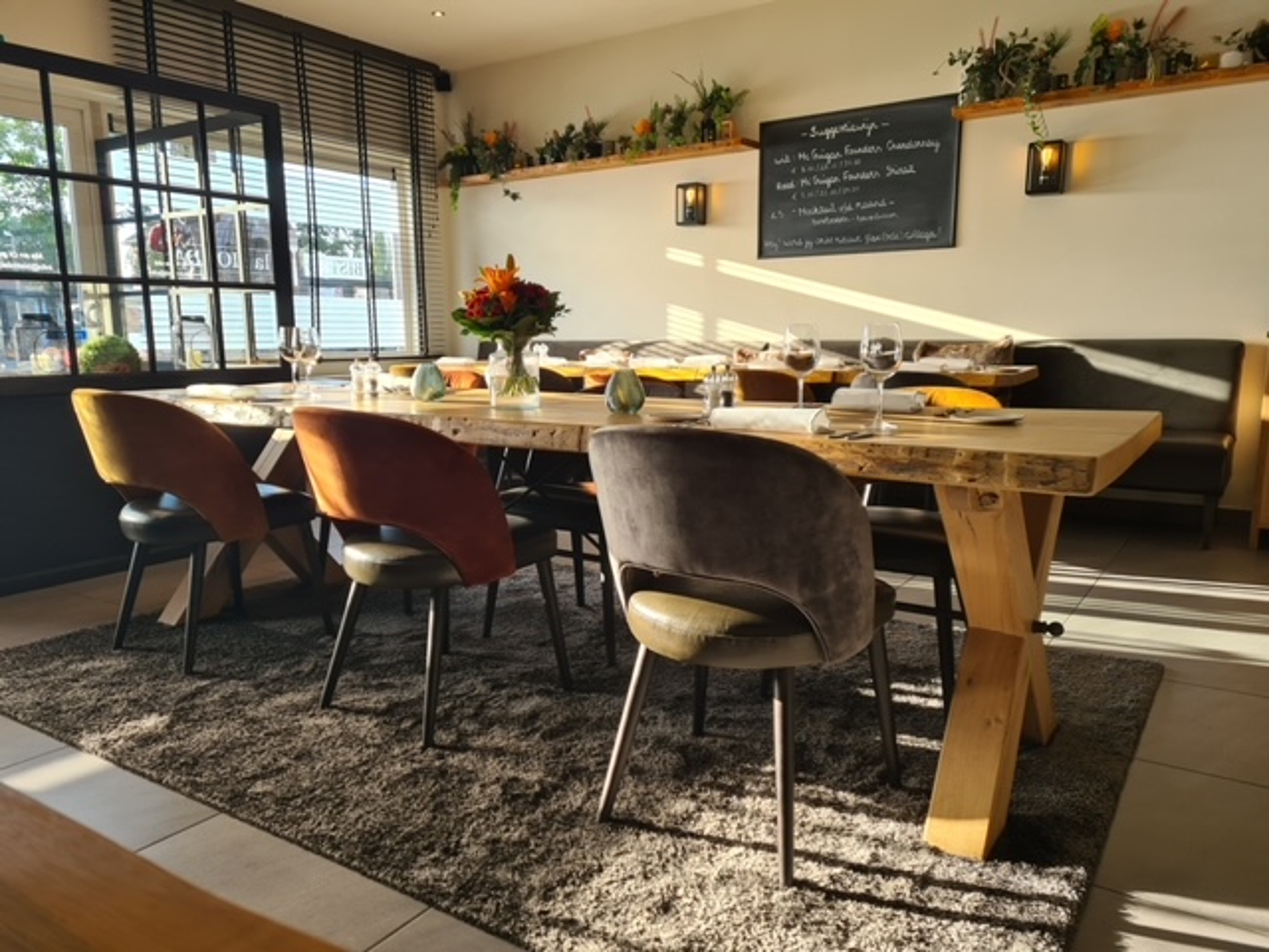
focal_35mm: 26
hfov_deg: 67.3
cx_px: 634
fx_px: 953
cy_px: 476
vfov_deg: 53.1
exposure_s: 1/155
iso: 50
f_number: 1.8
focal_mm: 5.4
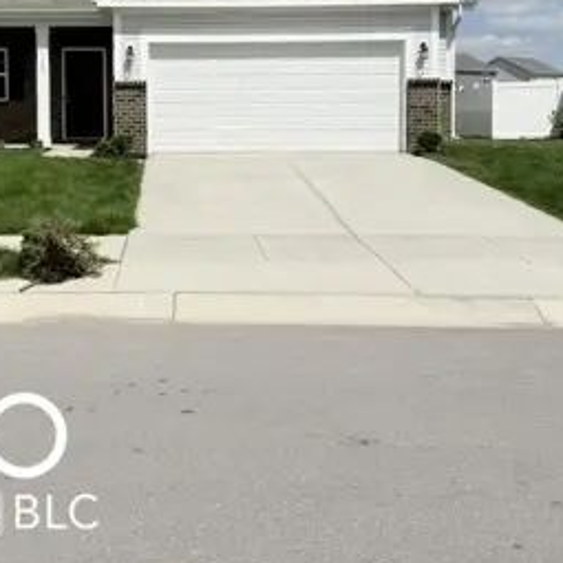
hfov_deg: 41.1
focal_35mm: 40
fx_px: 736
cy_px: 60
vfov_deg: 39.0
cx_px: 172
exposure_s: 1/11905
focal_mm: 6.76
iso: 80
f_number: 1.78
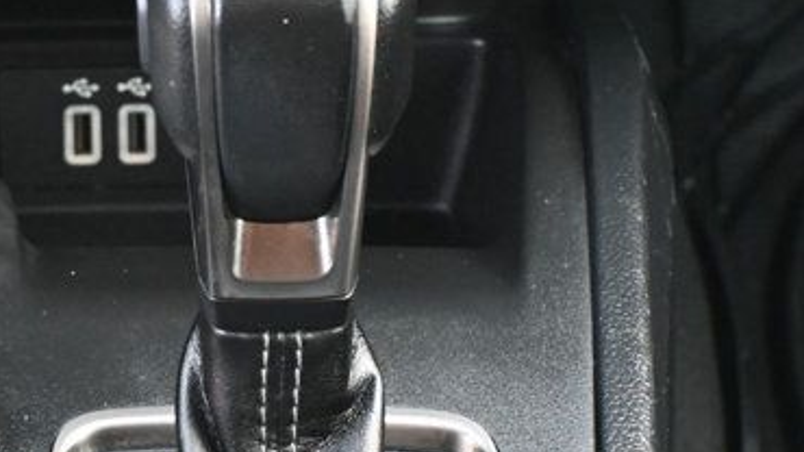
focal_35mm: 148
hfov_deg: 14.4
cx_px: 130
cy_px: 385
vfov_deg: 8.2
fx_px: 3155
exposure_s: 1/60
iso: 3200
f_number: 5
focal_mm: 34
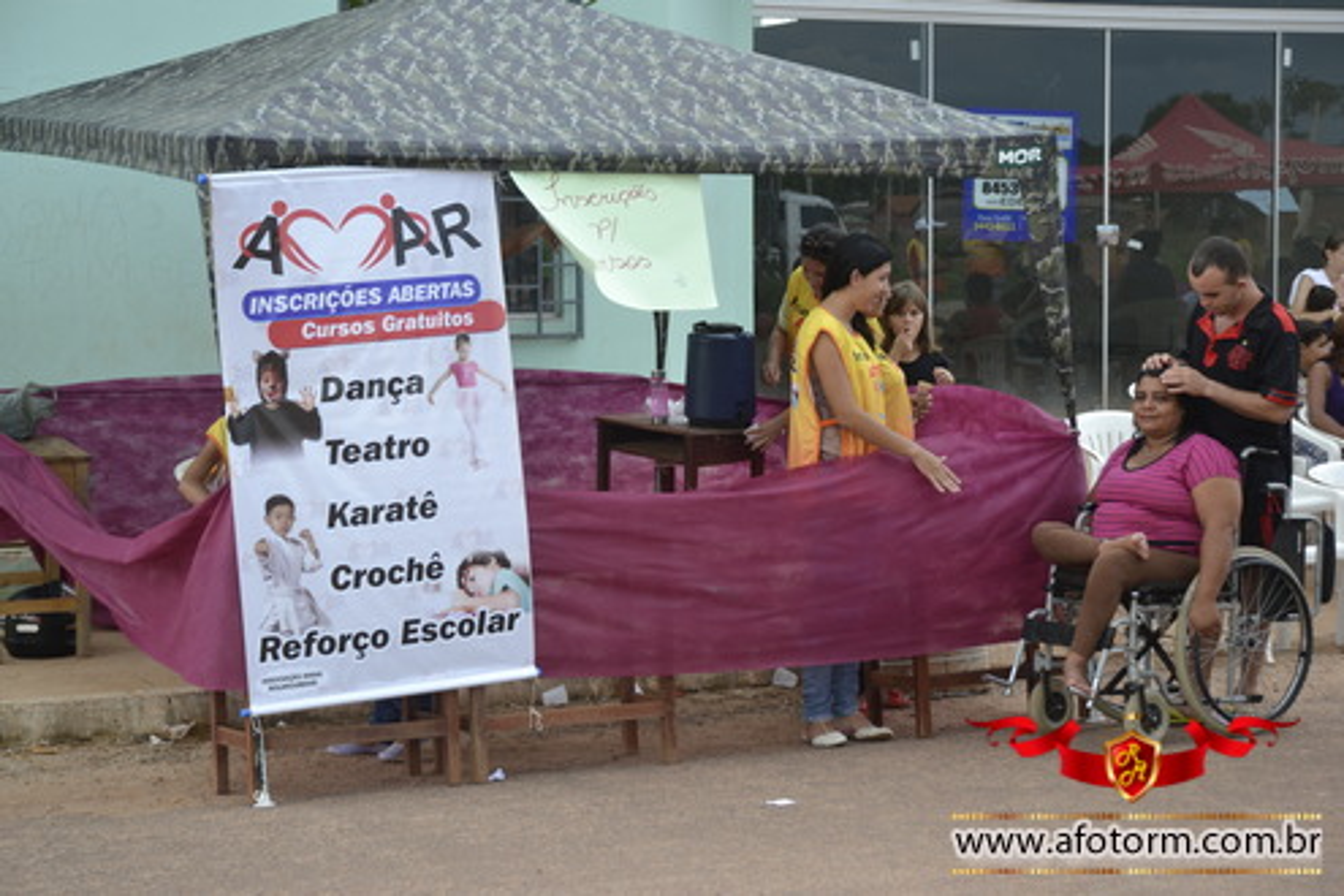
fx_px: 2912
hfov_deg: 26.0
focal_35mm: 78
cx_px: 672
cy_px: 448
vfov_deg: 17.5
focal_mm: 52
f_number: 5.6
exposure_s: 1/125
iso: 180
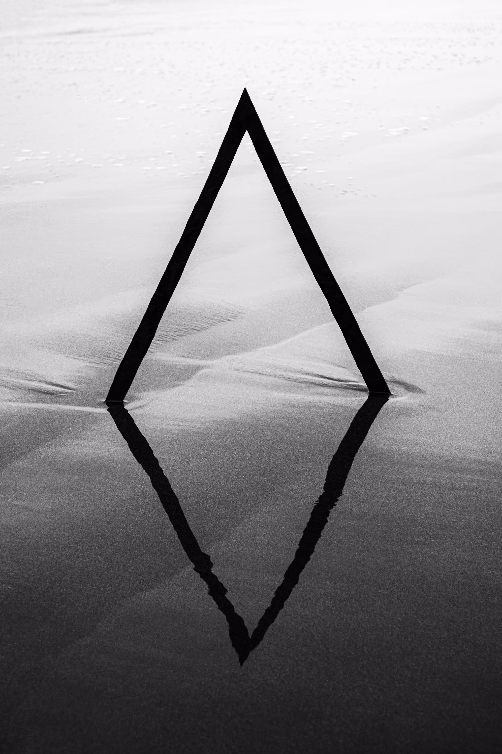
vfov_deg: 33.4
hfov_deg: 22.6
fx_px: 1257
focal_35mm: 60
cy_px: 377
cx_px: 251
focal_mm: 40
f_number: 5.3
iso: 100
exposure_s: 1/200
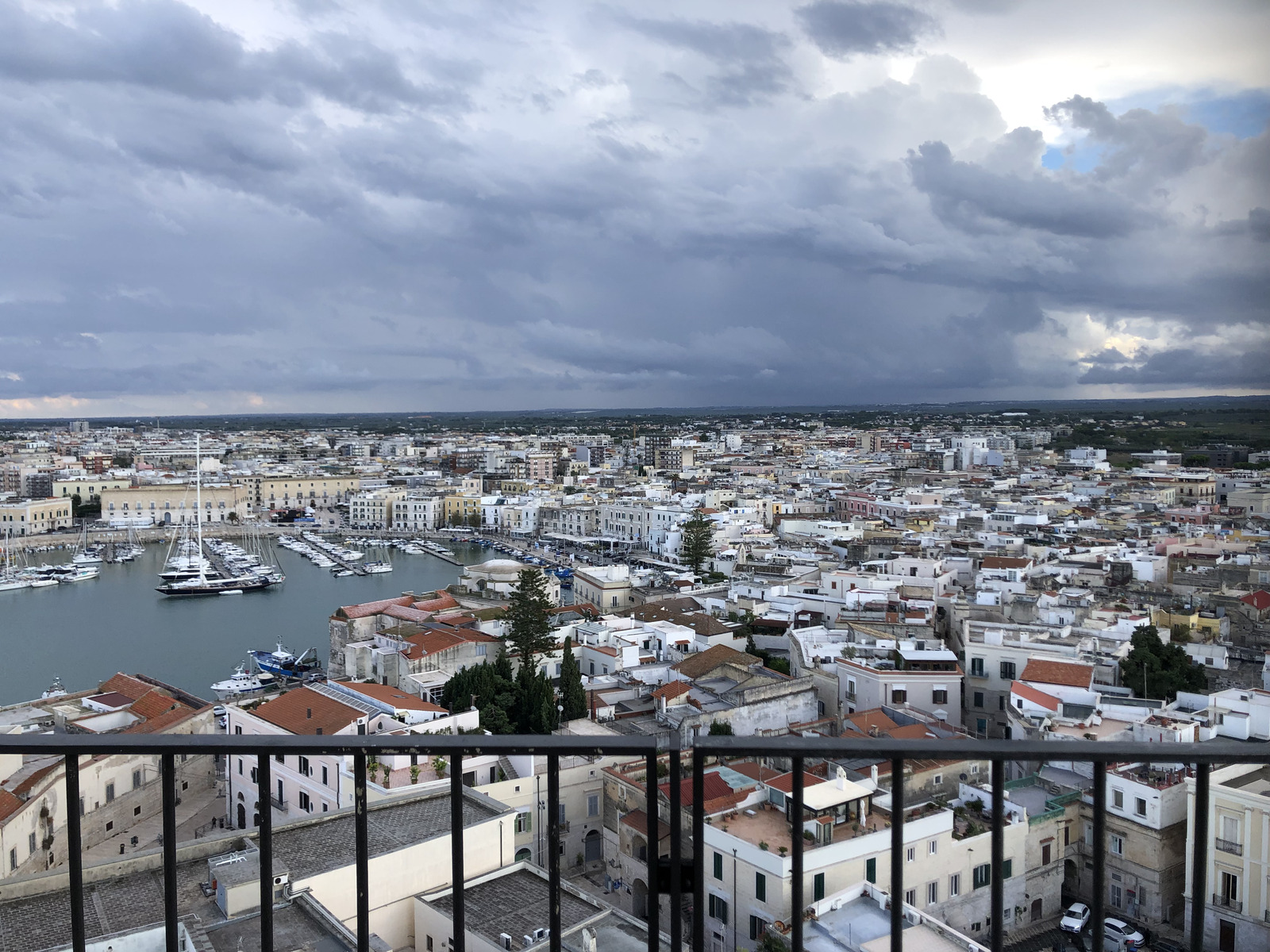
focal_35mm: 28
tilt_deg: -3.4
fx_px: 1027
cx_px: 635
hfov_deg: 63.4
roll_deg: +0.8
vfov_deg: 49.7
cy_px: 476
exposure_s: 1/454
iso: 20
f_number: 1.8
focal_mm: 4
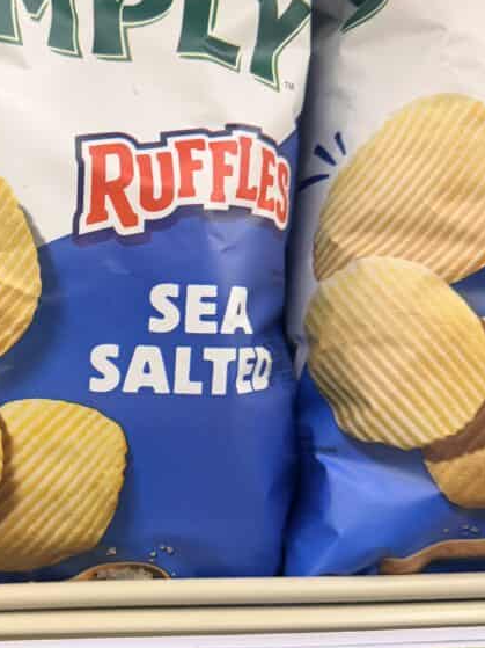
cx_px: 79
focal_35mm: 44
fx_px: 822
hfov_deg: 31.8
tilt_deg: -10.1
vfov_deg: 42.9
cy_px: 362
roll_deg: +1.8
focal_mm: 6.76
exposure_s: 1/63
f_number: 1.78
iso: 125
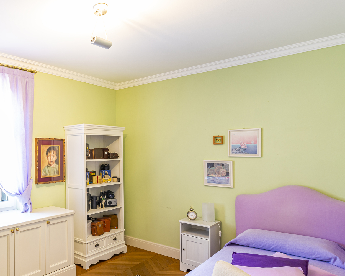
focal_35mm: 27
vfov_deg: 53.1
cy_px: 154
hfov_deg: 57.6
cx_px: 54
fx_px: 276
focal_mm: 14
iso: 100
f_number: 8
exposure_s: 1/1.25
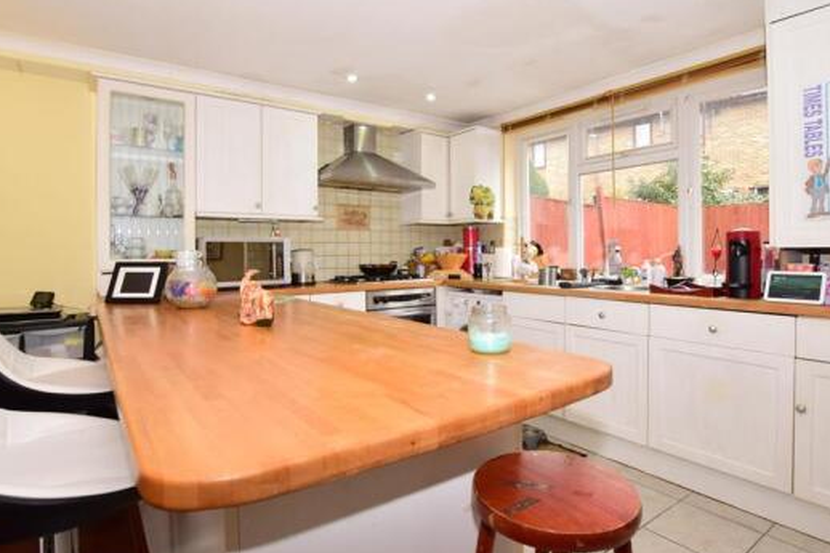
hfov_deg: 86.9
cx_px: 423
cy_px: 254
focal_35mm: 19
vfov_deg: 64.4
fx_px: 438
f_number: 7.1
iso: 400
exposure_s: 1/40
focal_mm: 10
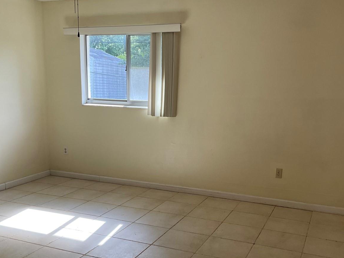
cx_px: 179
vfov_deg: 35.8
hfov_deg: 46.8
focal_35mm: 40
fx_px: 398
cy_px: 157
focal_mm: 3
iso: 32
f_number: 1.8
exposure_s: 1/120
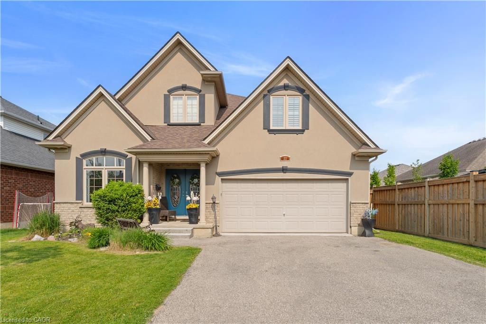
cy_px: 162
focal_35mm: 20
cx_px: 243
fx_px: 270
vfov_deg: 61.9
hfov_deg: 84.0
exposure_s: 1/500
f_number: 8
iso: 100
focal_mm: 20
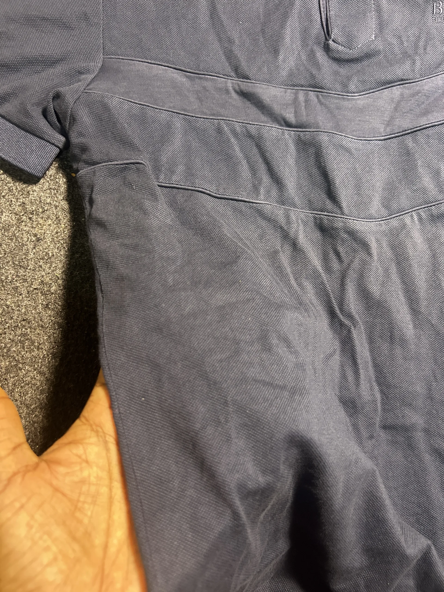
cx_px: 222
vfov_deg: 67.3
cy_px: 296
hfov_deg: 53.1
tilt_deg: -56.2
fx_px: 445
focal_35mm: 26
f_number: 1.5
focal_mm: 5.7
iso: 500
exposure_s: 1/33
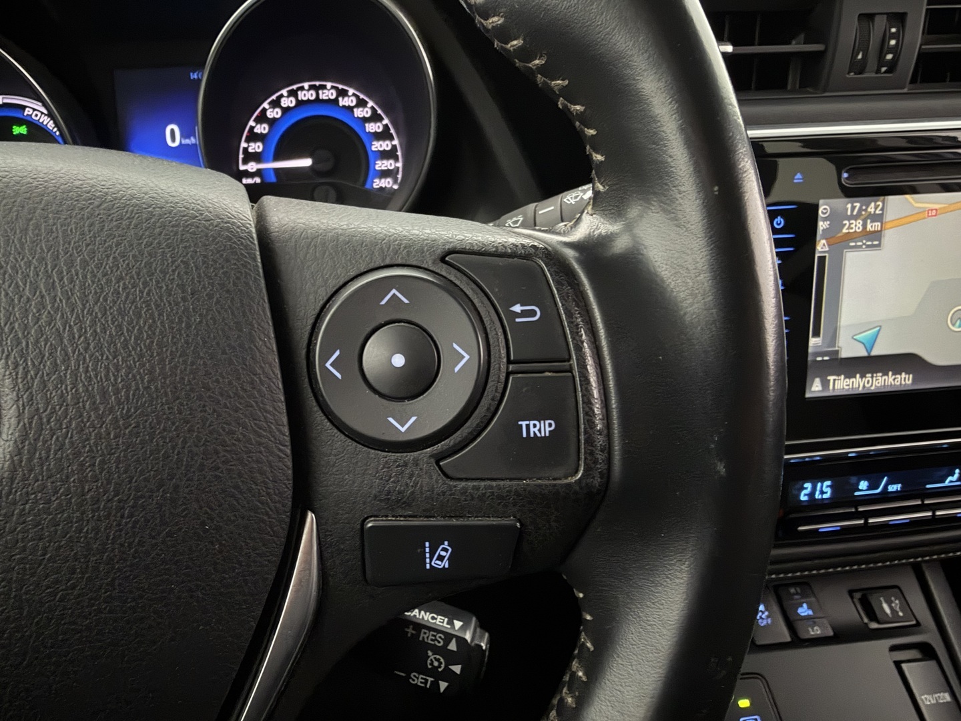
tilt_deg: -24.9
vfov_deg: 56.8
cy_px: 360
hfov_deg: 71.6
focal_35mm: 24
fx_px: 666
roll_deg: +1.3
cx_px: 480
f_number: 2.2
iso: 500
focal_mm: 2.22
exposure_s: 1/13
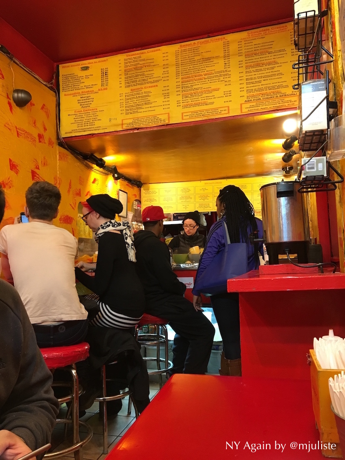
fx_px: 385
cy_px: 230
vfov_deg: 61.7
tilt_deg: +4.4
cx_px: 172
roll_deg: +1.9
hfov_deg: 48.2
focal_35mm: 29
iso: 200
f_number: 2.2
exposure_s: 1/24
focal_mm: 4.15
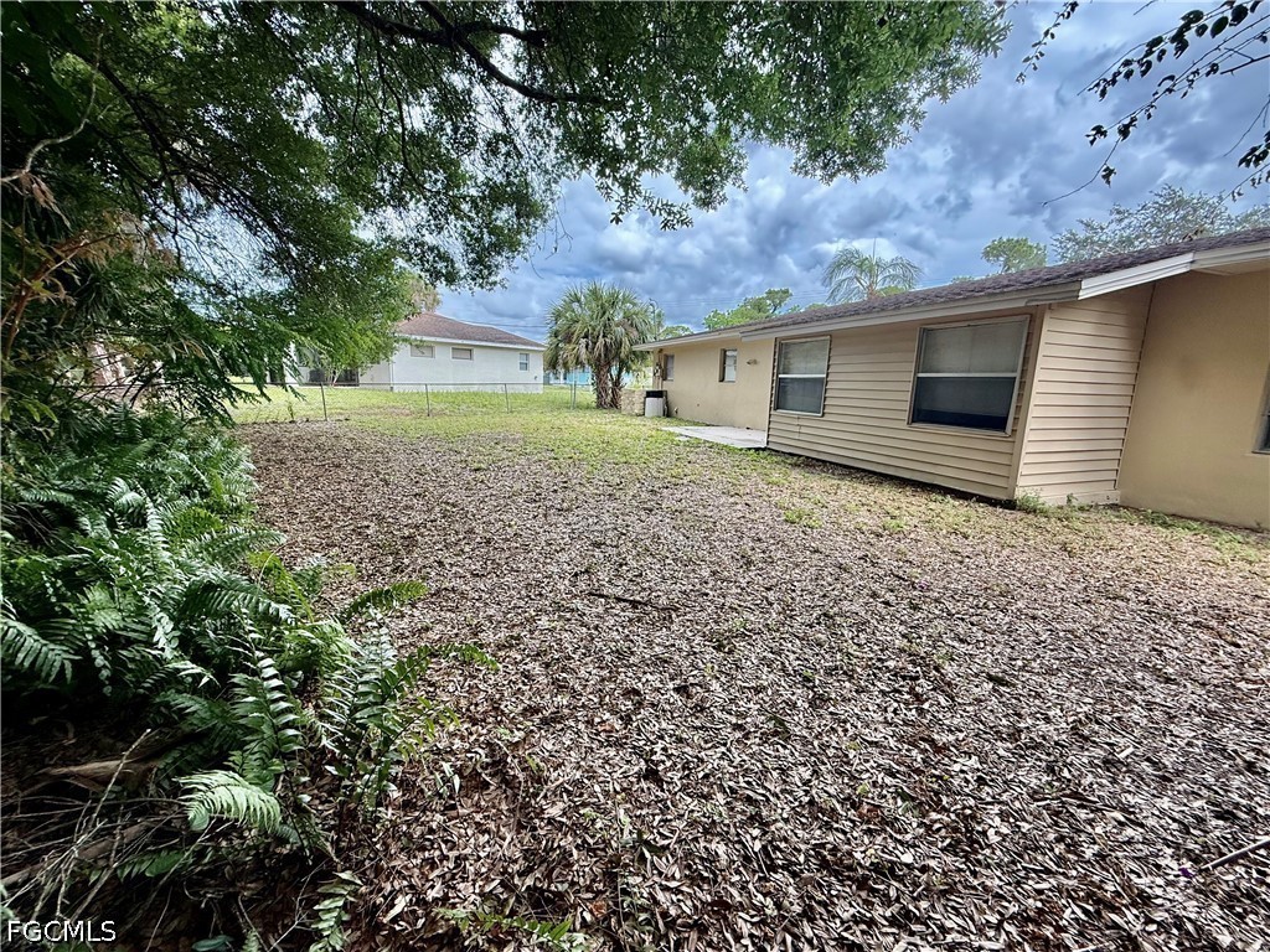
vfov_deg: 85.7
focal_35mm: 14
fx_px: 514
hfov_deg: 102.1
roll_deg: -1.9
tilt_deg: -10.2
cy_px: 476
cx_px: 635
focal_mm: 2.22
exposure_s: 1/472
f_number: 2.2
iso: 64
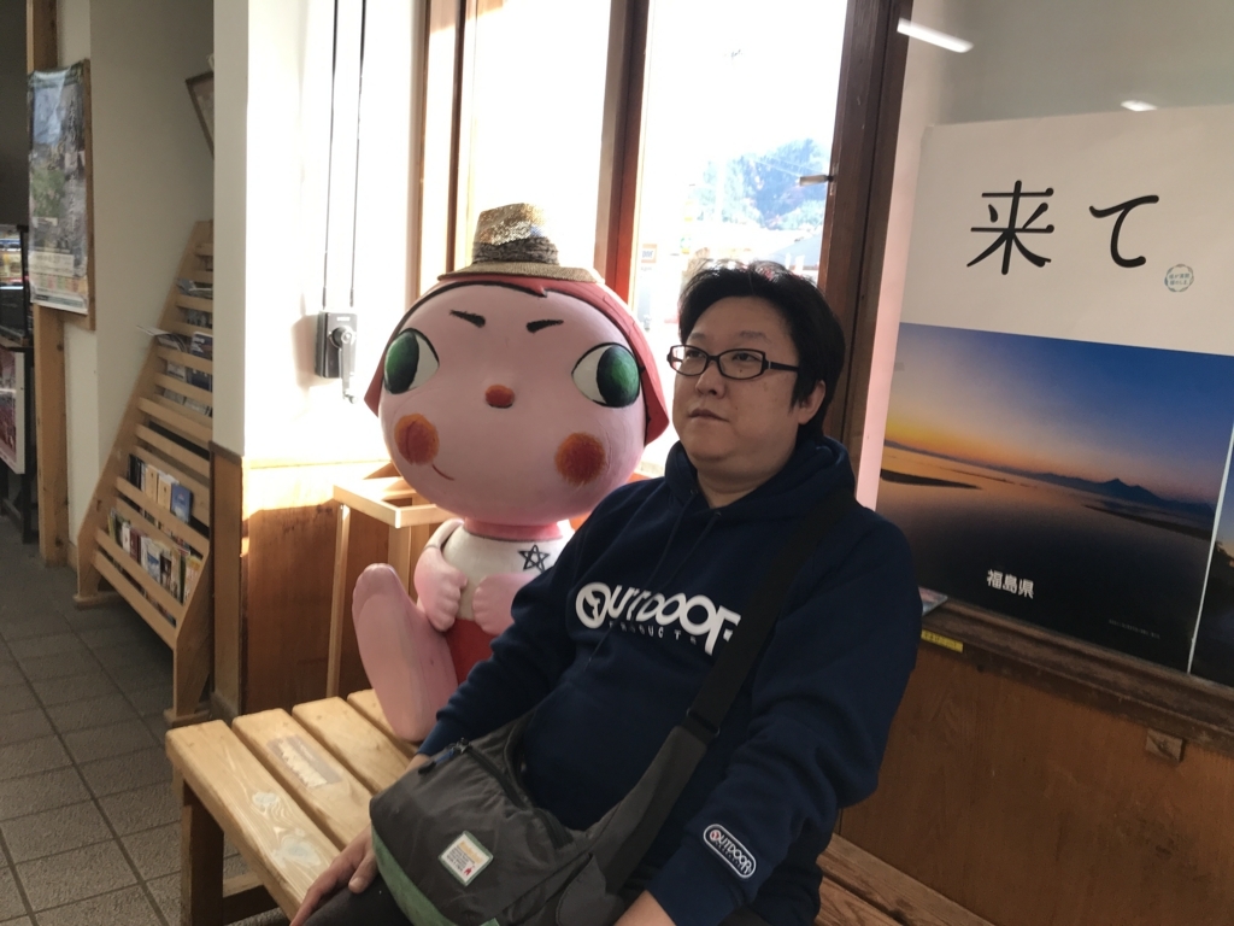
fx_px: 998
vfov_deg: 49.7
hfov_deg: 63.4
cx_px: 617
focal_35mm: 28
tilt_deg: -9.2
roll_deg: -4.1
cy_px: 463
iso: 25
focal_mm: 3.99
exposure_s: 1/100
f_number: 1.8
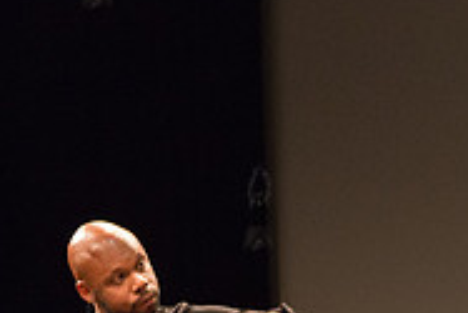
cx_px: 581
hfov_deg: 8.2
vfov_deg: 5.5
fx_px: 3226
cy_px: 327
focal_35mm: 248
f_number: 2.8
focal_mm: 80
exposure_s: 1/200
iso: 4000
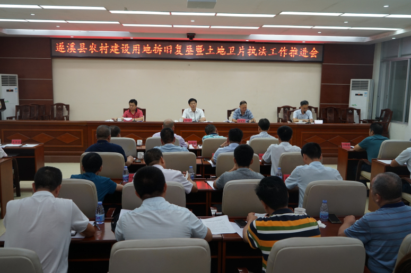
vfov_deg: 38.8
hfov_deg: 55.8
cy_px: 144
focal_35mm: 34
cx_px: 200
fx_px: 388
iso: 800
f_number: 4
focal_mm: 31
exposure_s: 1/160
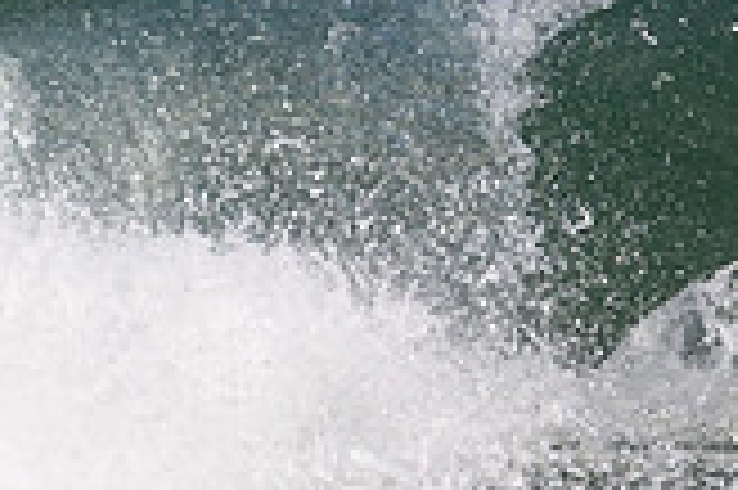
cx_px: 1220
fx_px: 58018
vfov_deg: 0.5
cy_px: 47
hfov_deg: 0.7
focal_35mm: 2833
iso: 1800
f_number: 11
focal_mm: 800
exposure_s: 1/2000
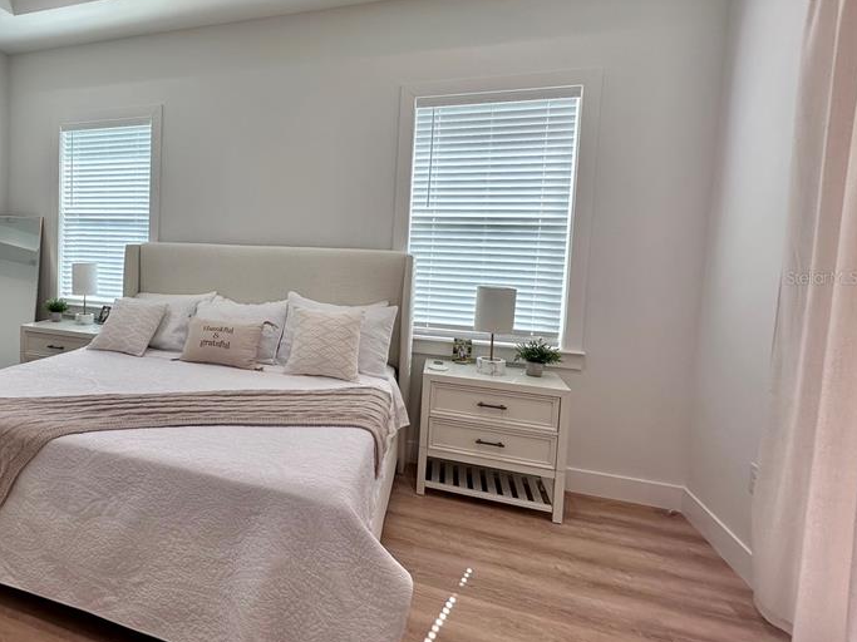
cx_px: 220
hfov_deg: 73.7
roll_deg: -2.3
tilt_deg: -3.3
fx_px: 520
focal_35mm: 21
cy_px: 277
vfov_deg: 63.2
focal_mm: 2.22
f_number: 2.2
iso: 40
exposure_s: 1/149
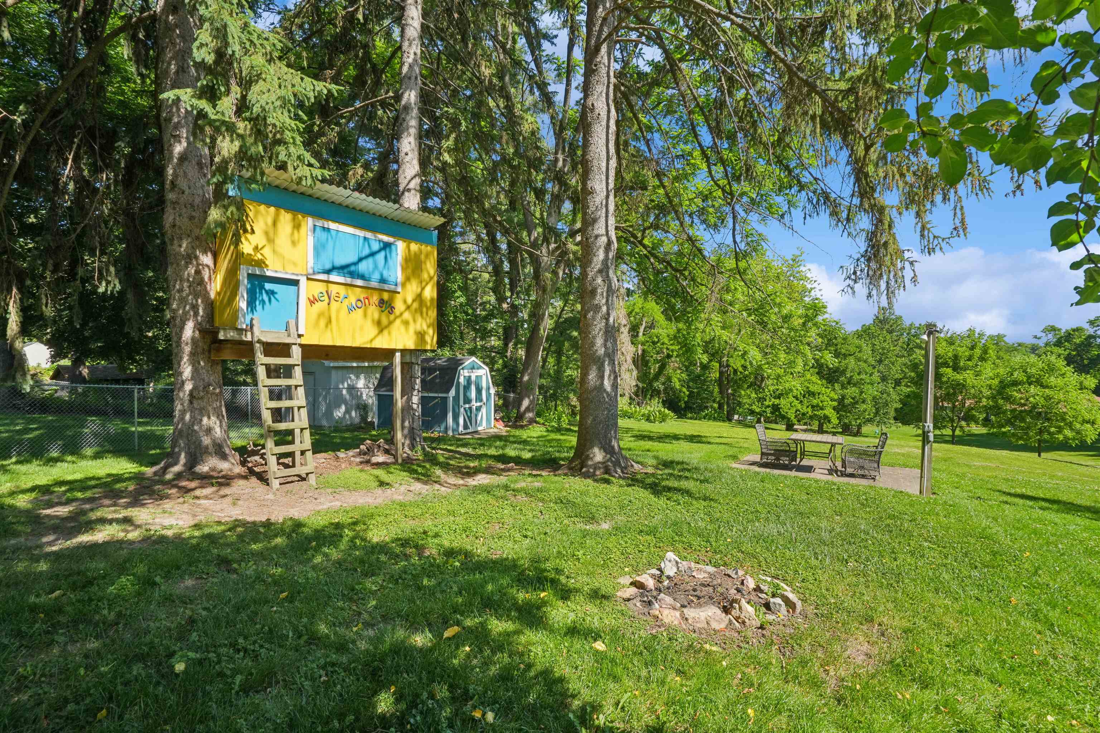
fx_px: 489
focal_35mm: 16
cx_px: 550
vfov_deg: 73.7
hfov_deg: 96.7
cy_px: 366
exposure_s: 1/200
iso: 800
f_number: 18
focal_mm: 16
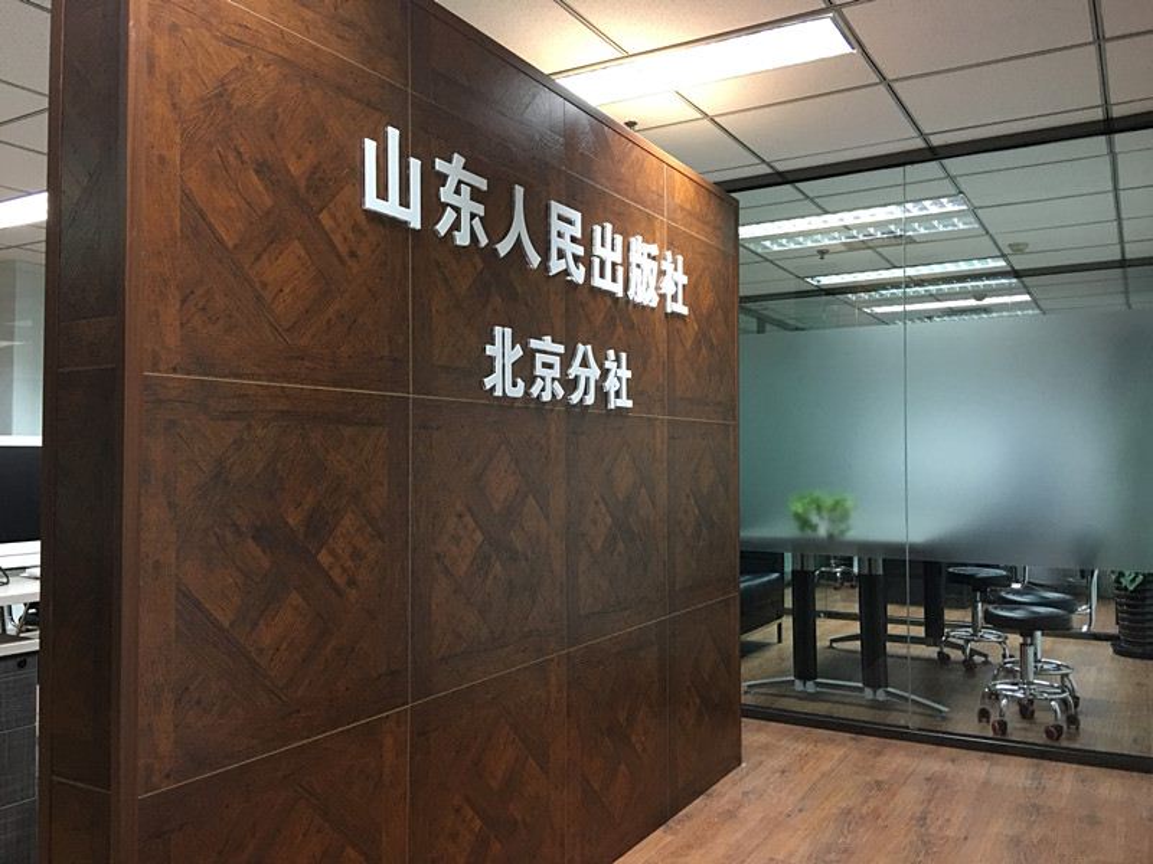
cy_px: 432
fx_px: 966
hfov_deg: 61.7
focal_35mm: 29
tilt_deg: +2.4
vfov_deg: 48.2
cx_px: 576
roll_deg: +0.6
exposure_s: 1/10
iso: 100
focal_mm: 4.15
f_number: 2.2
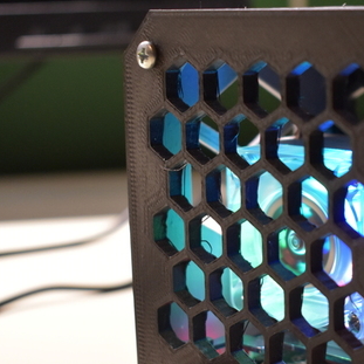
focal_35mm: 94
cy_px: 246
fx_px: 1120
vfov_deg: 18.4
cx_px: 305
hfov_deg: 18.2
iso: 1100
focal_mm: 27
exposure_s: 1/30
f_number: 4
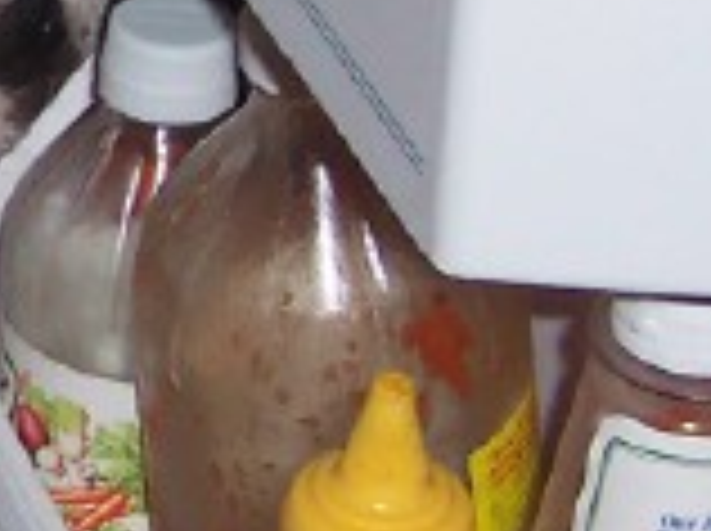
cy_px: 0
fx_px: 8285
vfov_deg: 3.7
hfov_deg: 4.9
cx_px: -585
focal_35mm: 404
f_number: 4
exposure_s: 1/90
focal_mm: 12.8
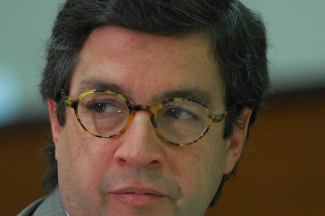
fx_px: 2463
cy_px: 129
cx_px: 131
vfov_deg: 5.0
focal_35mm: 273
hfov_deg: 7.5
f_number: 2.8
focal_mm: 120
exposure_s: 1/30
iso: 800
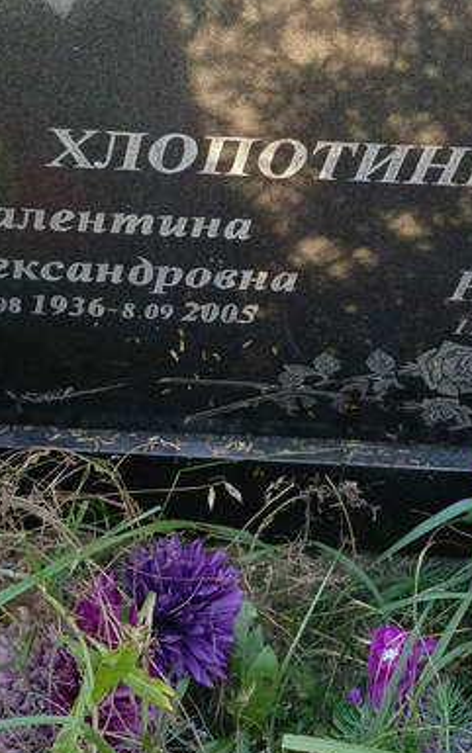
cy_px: 209
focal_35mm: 55
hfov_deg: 23.3
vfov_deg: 36.2
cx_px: 368
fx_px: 1131
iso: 253
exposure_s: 1/100
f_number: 1.69
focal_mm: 4.76
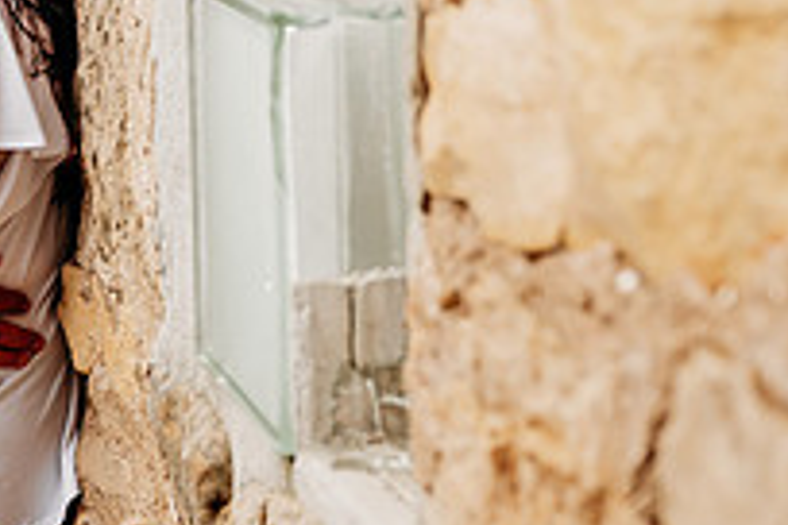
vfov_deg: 10.3
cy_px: -129
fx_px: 2867
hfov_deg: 15.6
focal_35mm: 131
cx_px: 189
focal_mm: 46
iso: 320
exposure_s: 1/250
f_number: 3.5
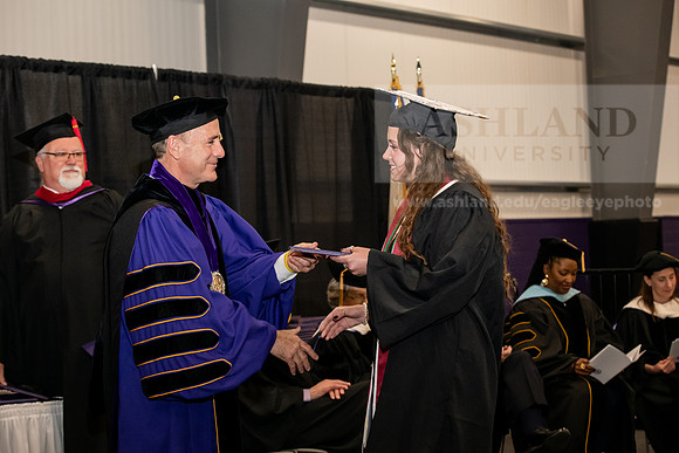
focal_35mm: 70
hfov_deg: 28.8
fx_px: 1321
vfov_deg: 19.5
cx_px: 340
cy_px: 226
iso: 2500
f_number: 5.6
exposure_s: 1/200
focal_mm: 70
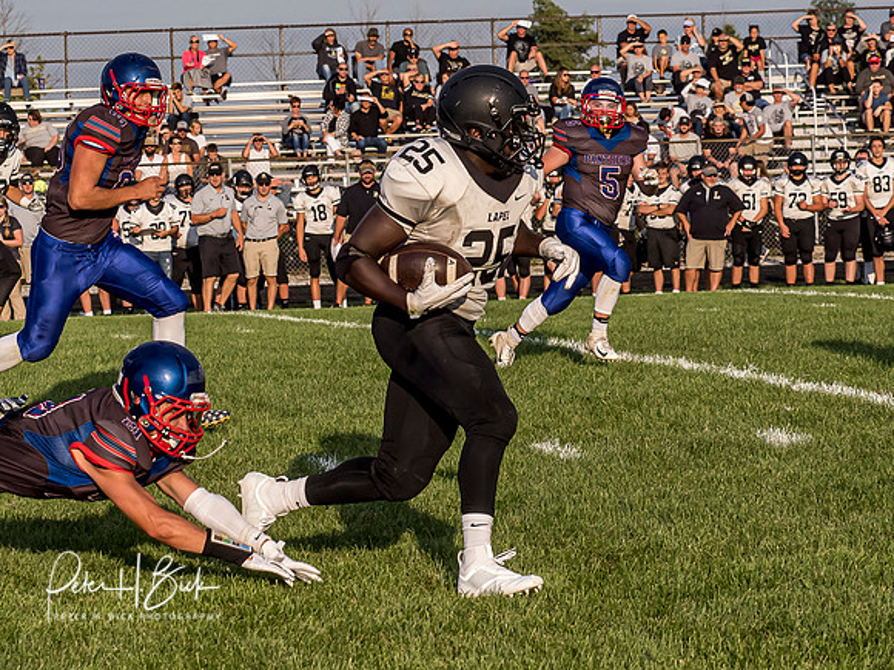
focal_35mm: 180
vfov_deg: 8.3
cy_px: 313
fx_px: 4637
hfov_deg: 11.0
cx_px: 397
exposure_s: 1/2000
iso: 400
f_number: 4.5
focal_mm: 48
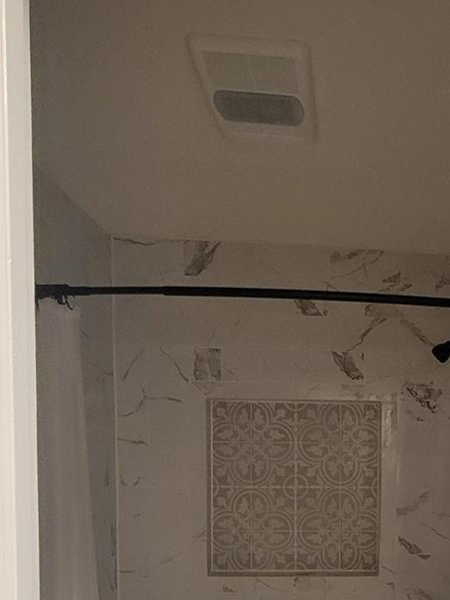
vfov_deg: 51.3
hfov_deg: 40.6
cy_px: 495
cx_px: 381
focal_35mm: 33
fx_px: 572
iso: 400
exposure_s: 1/60
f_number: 2.2
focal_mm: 2.2
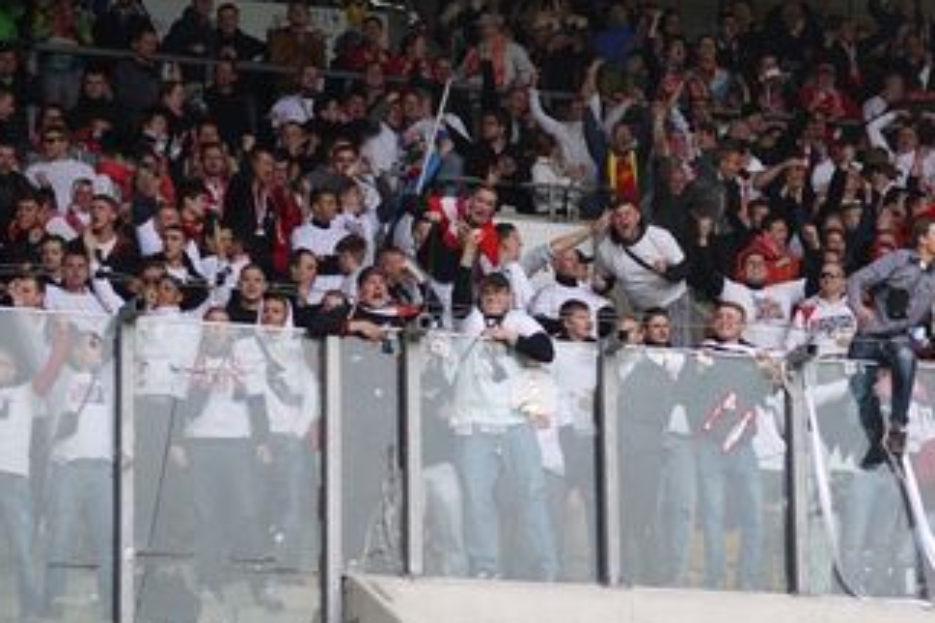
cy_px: 146
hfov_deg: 12.4
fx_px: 4283
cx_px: 718
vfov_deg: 8.3
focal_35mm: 165
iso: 100
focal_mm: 45
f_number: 4
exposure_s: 1/125
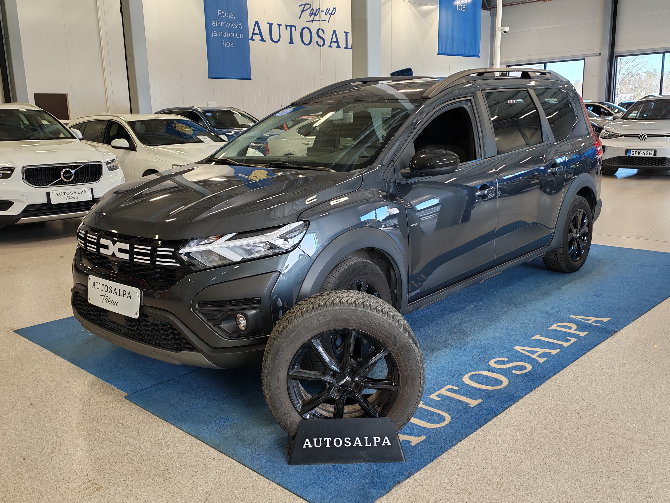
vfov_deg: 42.9
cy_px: 252
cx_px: 335
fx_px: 639
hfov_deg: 55.4
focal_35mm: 33
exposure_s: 1/100
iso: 100
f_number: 1.9
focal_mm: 6.12
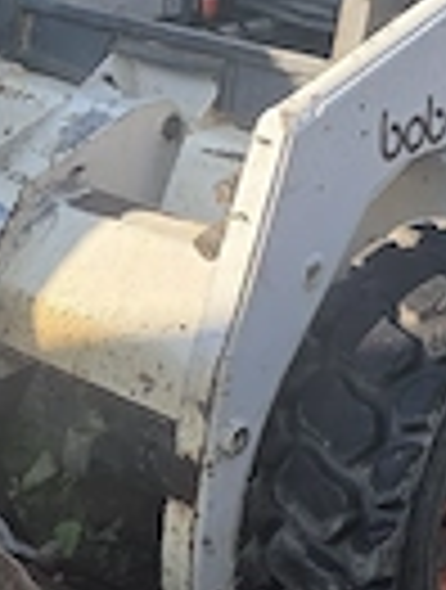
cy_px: 167
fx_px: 1197
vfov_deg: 27.4
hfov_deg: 20.2
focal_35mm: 70
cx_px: 478
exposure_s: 1/2500
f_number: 1.8
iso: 80
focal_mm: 5.4
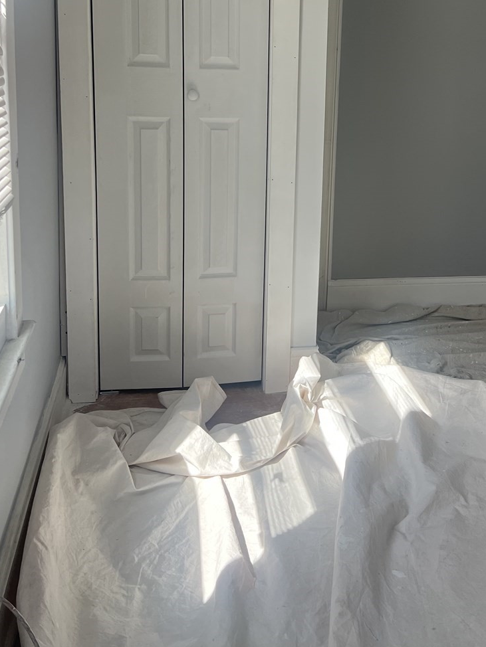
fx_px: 767
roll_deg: -1.9
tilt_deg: -9.9
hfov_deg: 34.7
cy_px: 153
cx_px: 338
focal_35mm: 41
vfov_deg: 44.1
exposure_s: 1/243
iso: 50
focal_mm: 5.7
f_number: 1.5
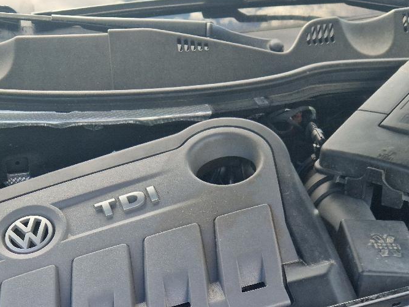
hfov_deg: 31.0
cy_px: 387
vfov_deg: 21.6
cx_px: 147
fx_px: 733
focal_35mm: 62
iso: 50
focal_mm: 5.4
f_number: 1.8
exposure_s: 1/111
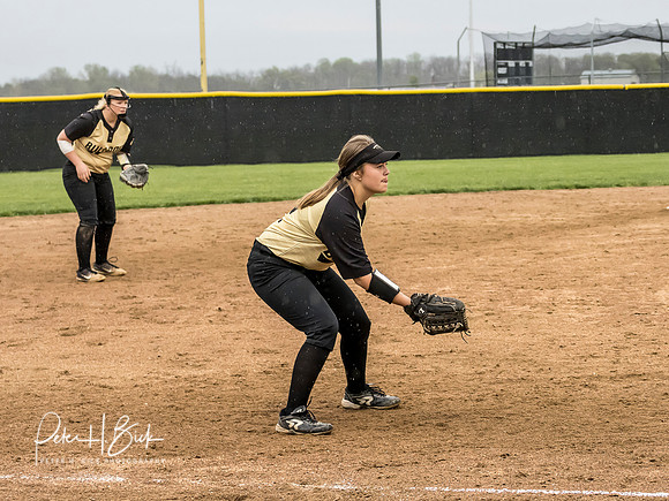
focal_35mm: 129
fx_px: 2489
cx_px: 336
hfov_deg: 15.3
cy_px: 227
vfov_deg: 11.5
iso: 1600
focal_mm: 50
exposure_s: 1/1000
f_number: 4
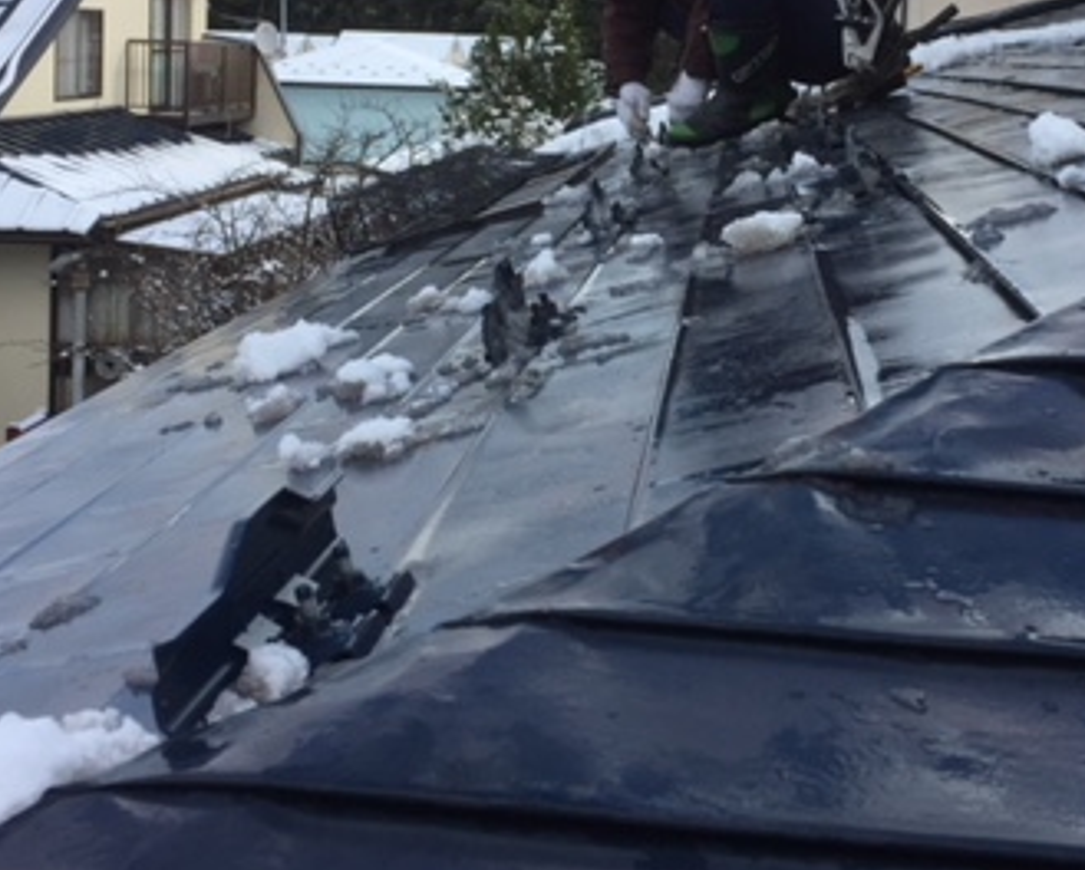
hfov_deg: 34.1
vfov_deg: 27.0
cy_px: 148
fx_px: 1768
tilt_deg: -3.3
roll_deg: -2.8
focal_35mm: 55
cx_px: 620
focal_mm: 4.15
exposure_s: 1/1319
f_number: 2.2
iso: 32
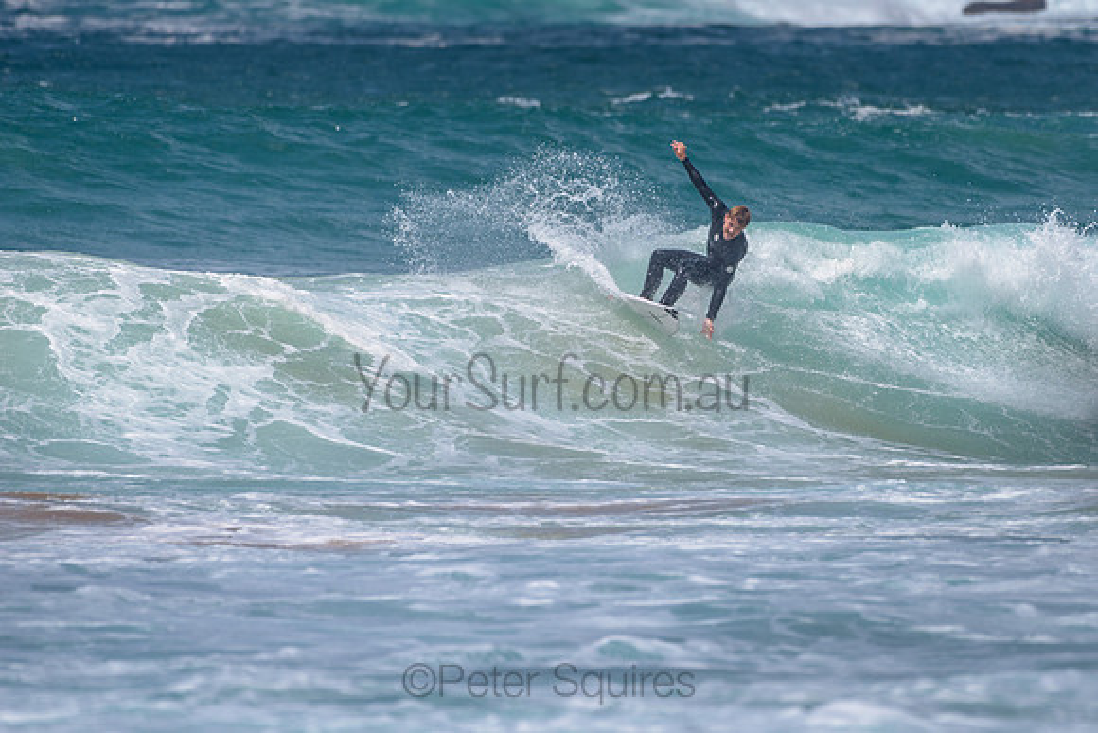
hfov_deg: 3.4
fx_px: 18739
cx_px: 672
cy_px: 288
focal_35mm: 614
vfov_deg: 2.2
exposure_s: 1/2000
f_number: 5.6
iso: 90
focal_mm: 500
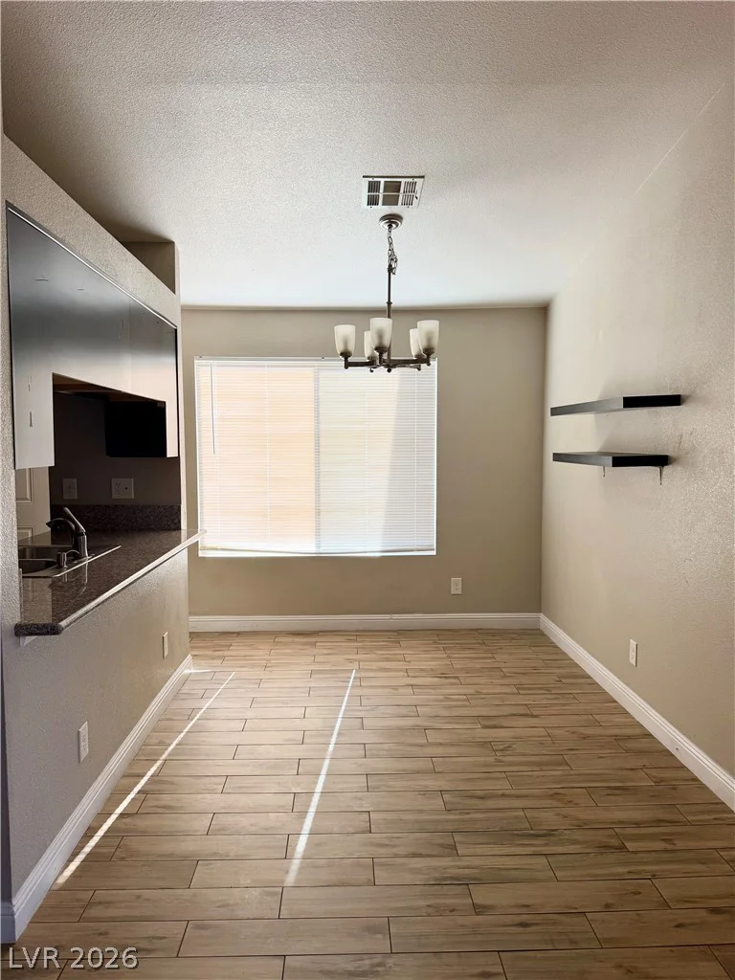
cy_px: 490
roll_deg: +0.4
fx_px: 679
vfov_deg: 71.6
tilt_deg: -3.7
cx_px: 368
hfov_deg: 56.8
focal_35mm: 24
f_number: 1.78
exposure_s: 1/228
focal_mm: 6.76
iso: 80
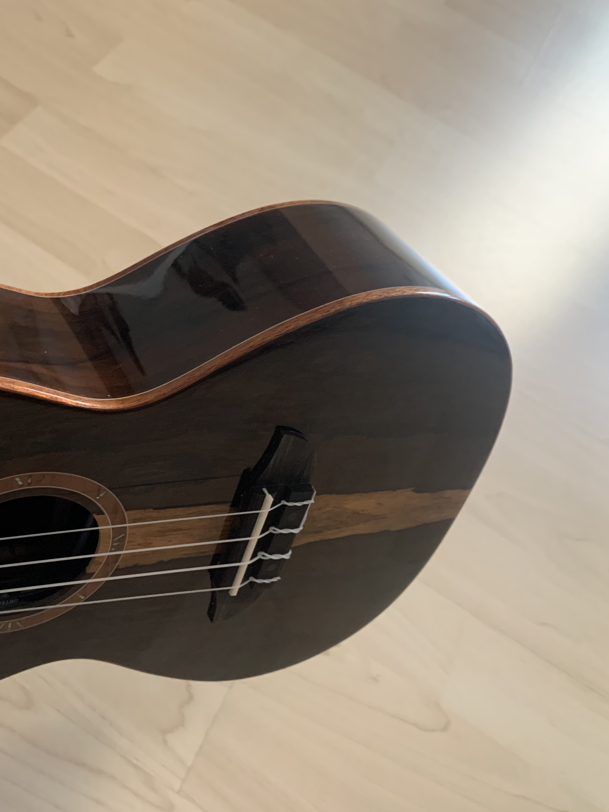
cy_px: 405
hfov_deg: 38.9
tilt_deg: -58.9
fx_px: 821
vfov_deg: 52.6
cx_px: 111
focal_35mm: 35
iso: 320
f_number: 1.8
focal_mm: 4.25
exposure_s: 1/60
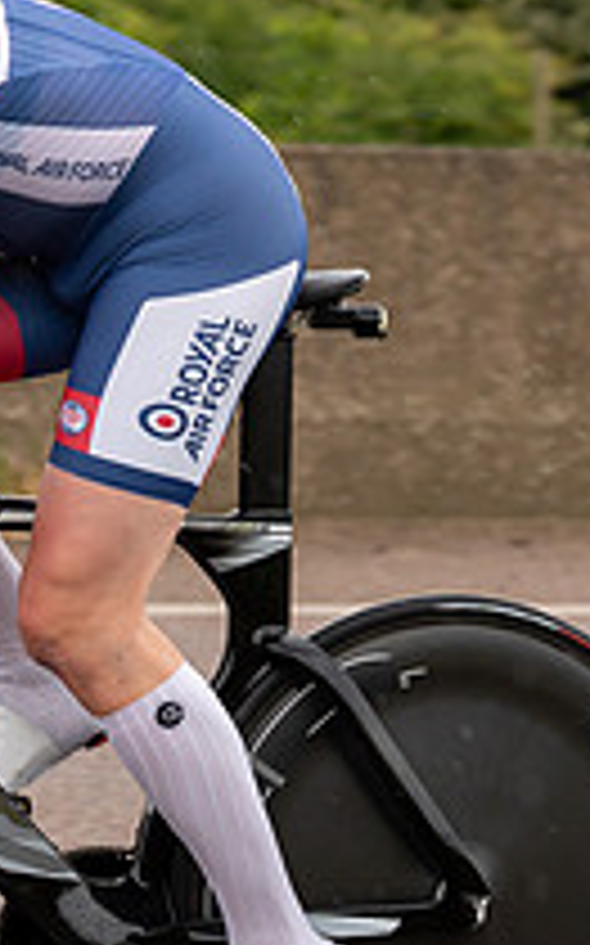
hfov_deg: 4.7
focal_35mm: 277
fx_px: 7136
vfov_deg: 7.6
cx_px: -57
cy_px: 238
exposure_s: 1/1000
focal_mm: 70
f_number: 3.5
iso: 500
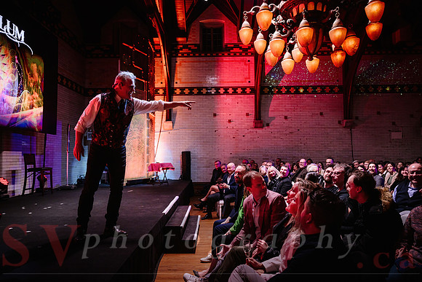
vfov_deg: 51.7
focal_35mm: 25
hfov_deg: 72.0
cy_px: 141
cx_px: 211
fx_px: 291
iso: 1600
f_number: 2.8
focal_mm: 24
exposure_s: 1/160
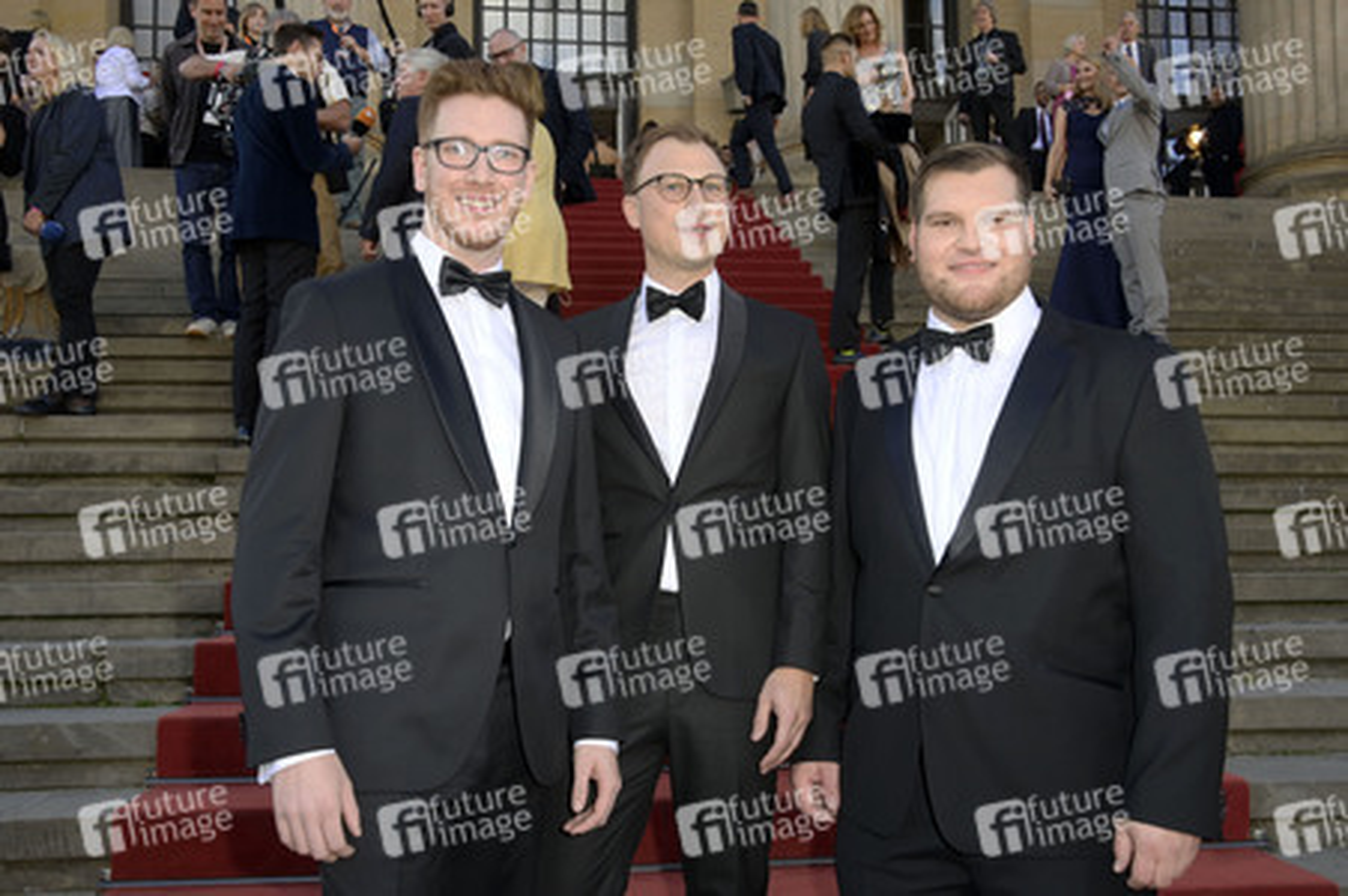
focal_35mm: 34
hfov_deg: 55.8
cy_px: 448
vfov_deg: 38.8
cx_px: 674
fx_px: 1272
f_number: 7.1
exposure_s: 1/200
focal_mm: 34
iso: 400
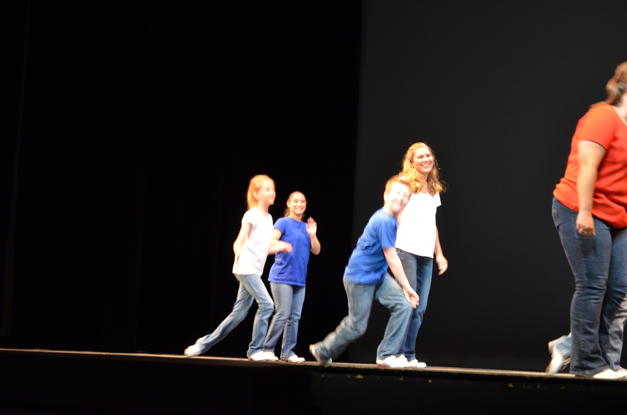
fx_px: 1434
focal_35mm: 82
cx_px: 314
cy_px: 208
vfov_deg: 16.5
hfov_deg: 24.7
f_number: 5.6
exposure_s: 1/30
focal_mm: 55
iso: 1800
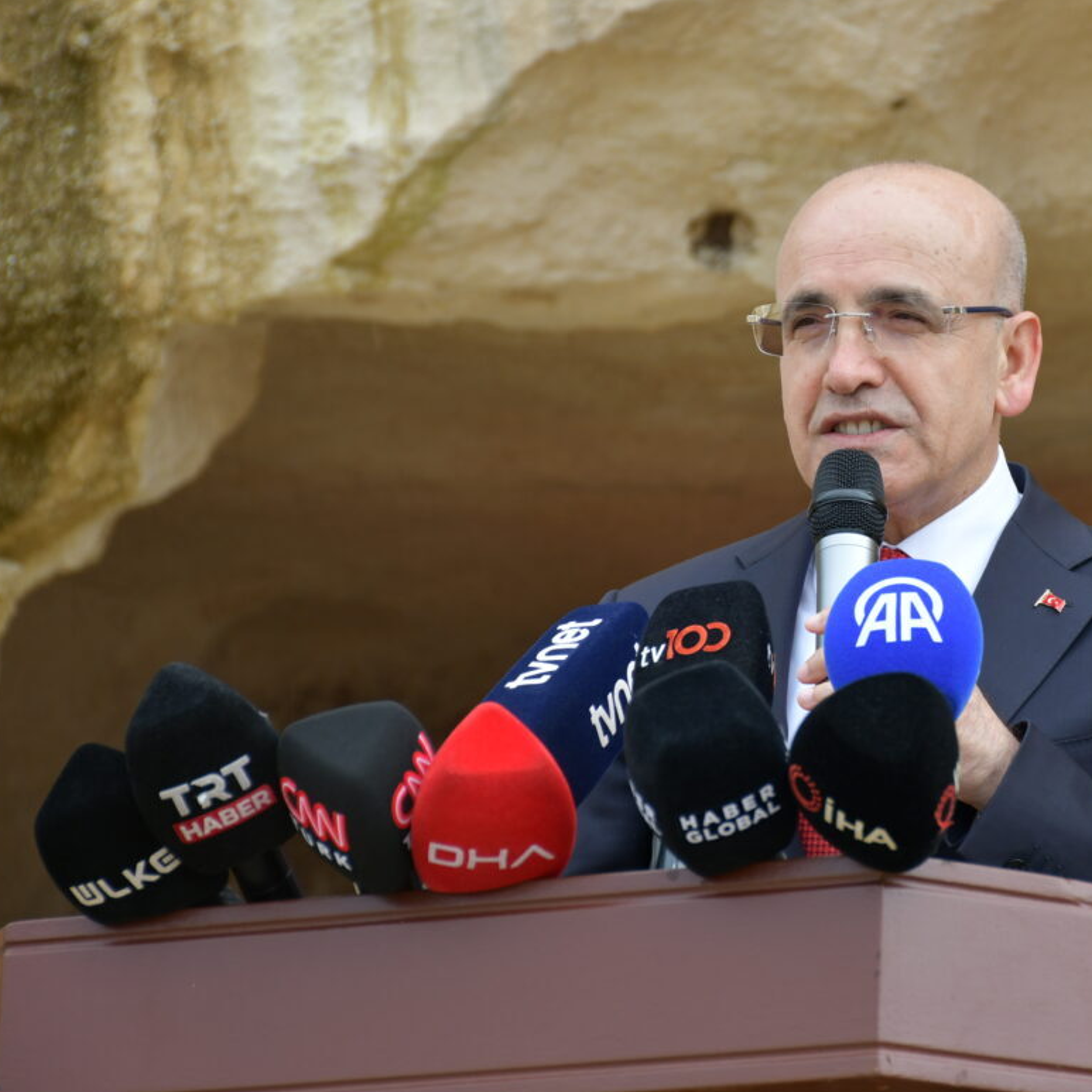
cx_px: 839
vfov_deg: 9.2
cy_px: 518
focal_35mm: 190
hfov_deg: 9.2
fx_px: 6781
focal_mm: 90
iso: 200
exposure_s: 1/250
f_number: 5.6
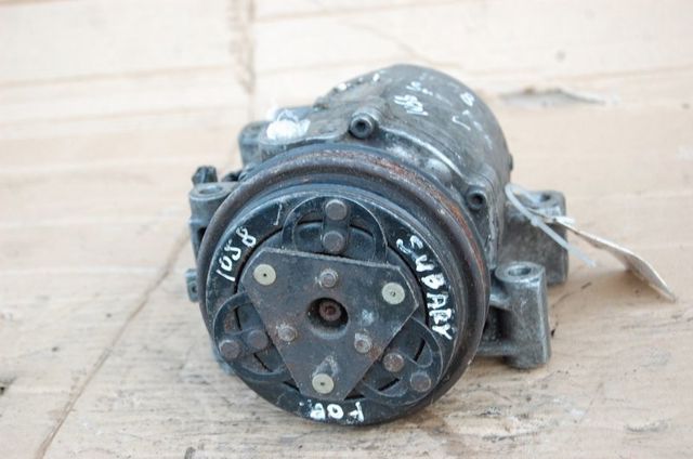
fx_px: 1585
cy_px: 230
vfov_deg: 16.5
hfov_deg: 24.7
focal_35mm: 82
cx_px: 346
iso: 560
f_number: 5.6
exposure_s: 1/30
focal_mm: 55
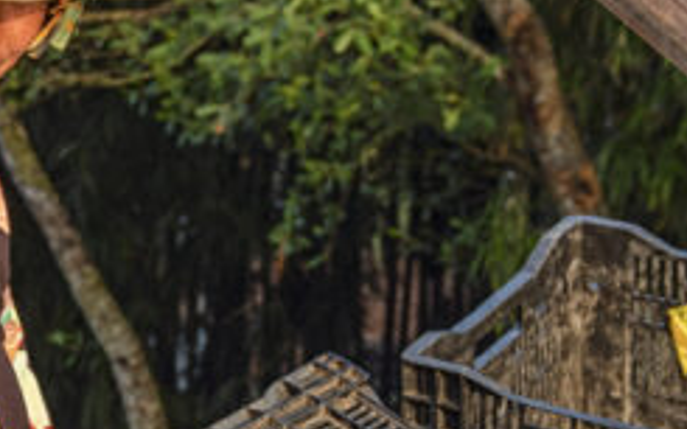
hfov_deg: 5.9
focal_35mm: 355
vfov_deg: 3.7
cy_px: 339
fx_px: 6645
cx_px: 64
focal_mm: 50
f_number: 8
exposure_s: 1/160
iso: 100
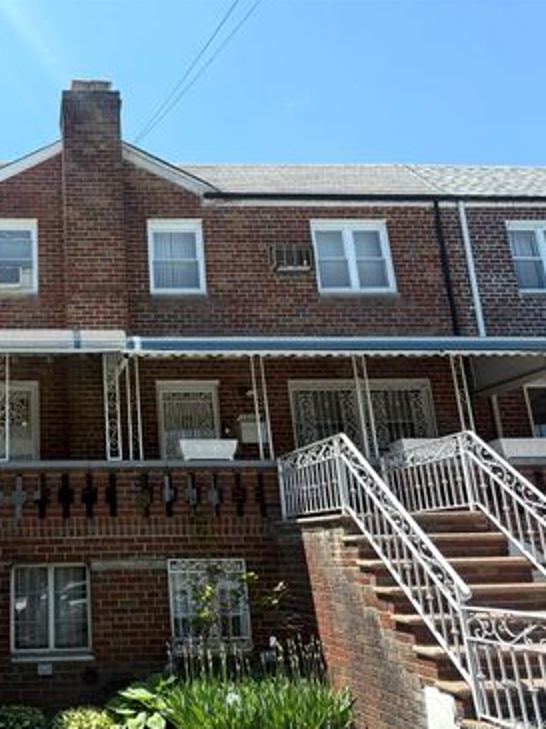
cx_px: 58
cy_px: 363
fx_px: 694
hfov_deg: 39.9
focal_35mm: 33
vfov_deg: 55.4
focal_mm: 6.76
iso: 80
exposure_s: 1/2525
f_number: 1.78
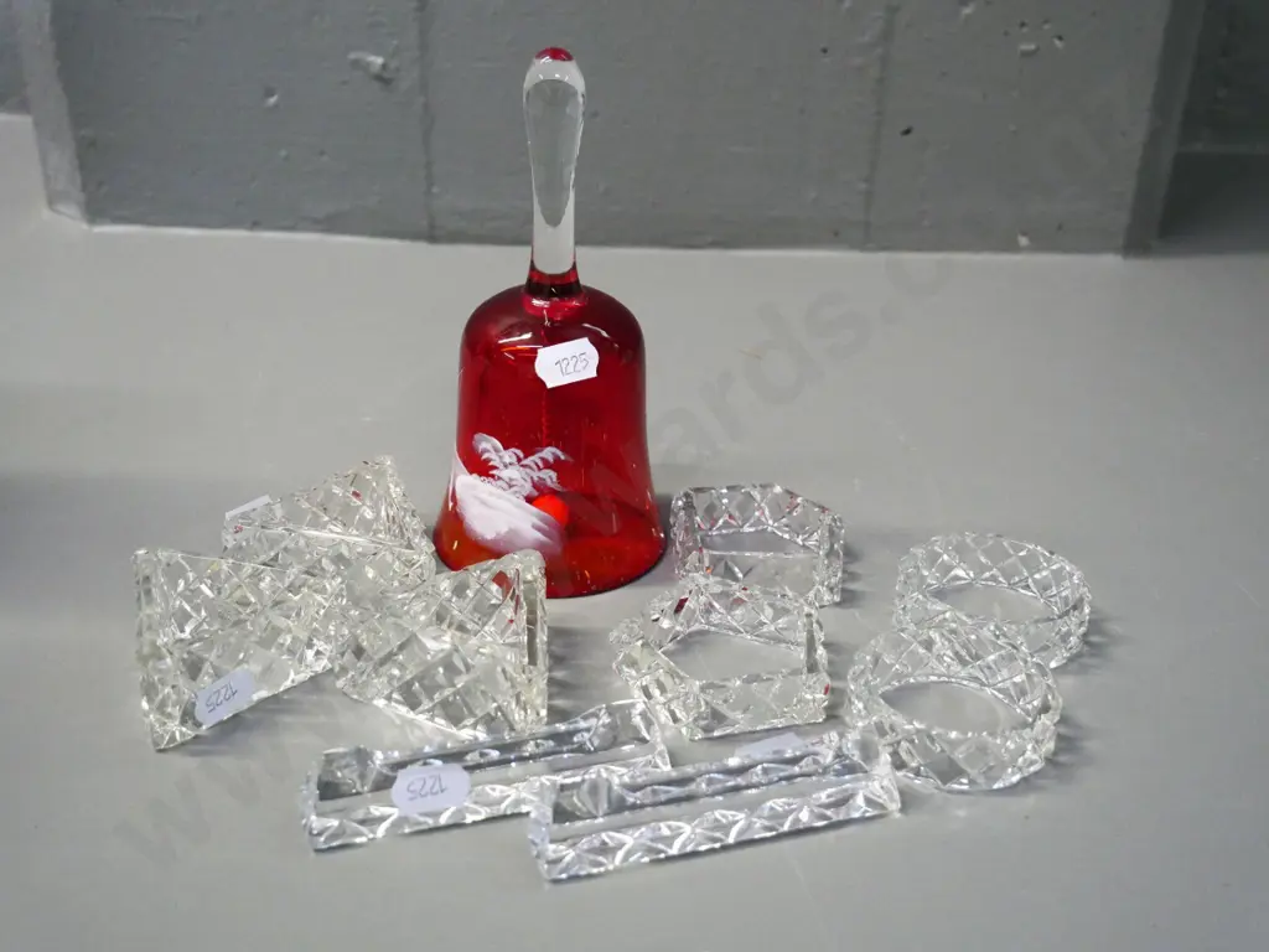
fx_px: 1466
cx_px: 634
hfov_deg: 46.8
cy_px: 476
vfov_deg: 36.0
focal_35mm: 40
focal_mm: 20
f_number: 4.6
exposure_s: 1/200
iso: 3200
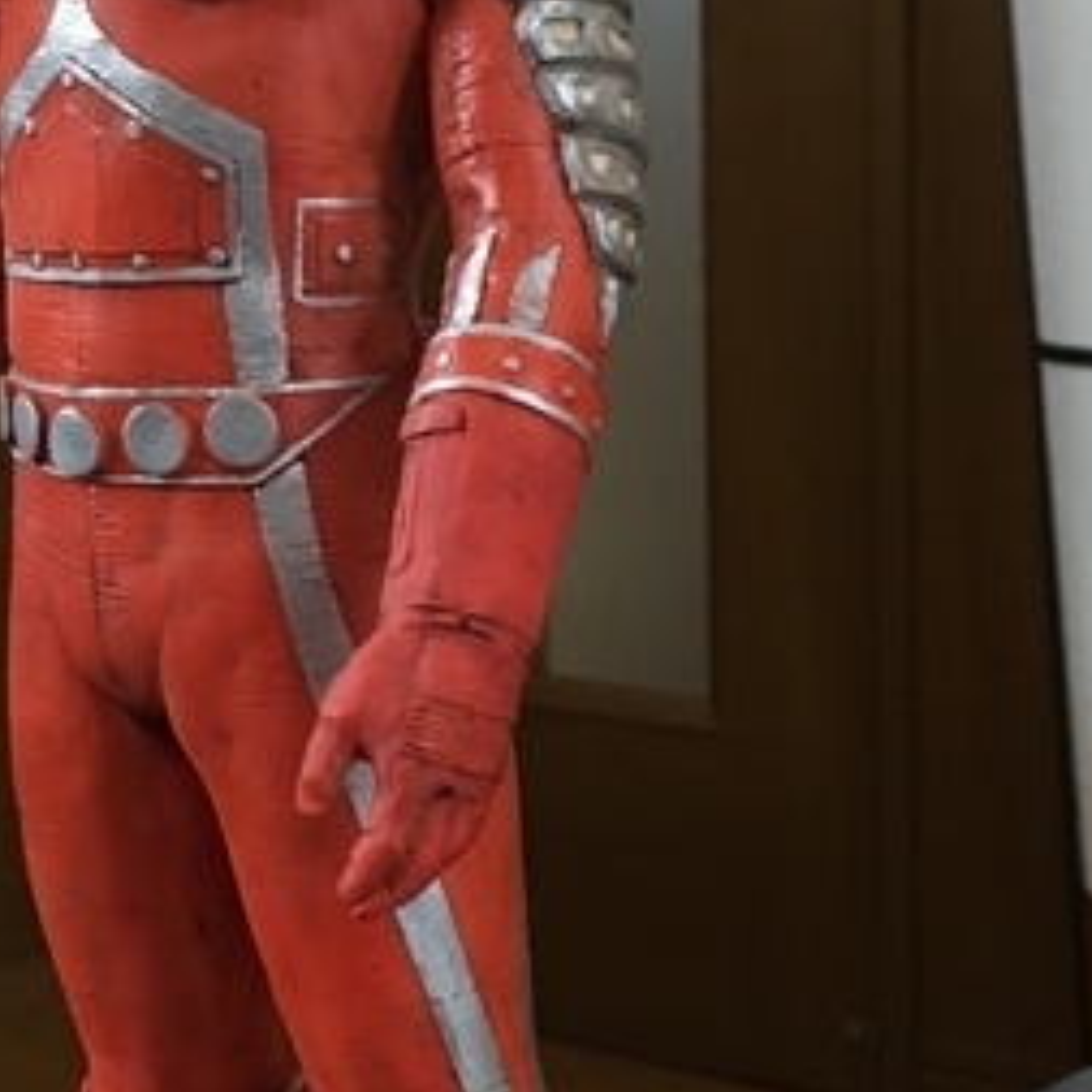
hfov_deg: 21.3
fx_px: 2891
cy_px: 475
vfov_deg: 21.4
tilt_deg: -6.4
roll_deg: +2.8
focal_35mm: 81
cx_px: 354
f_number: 2.2
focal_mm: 4.15
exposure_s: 1/15
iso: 80
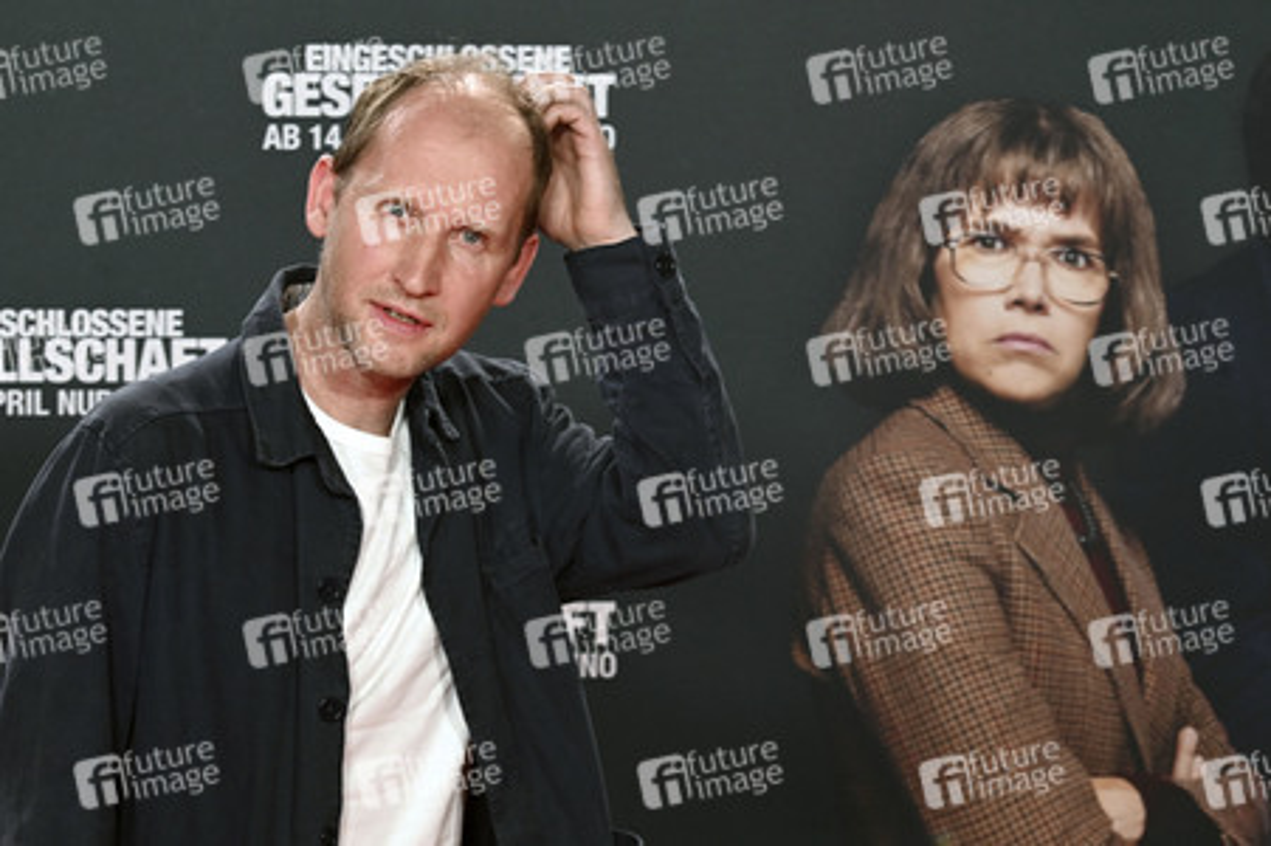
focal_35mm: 70
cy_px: 423
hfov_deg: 28.9
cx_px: 636
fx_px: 2470
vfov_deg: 19.4
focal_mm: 70
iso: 3200
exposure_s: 1/180
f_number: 4
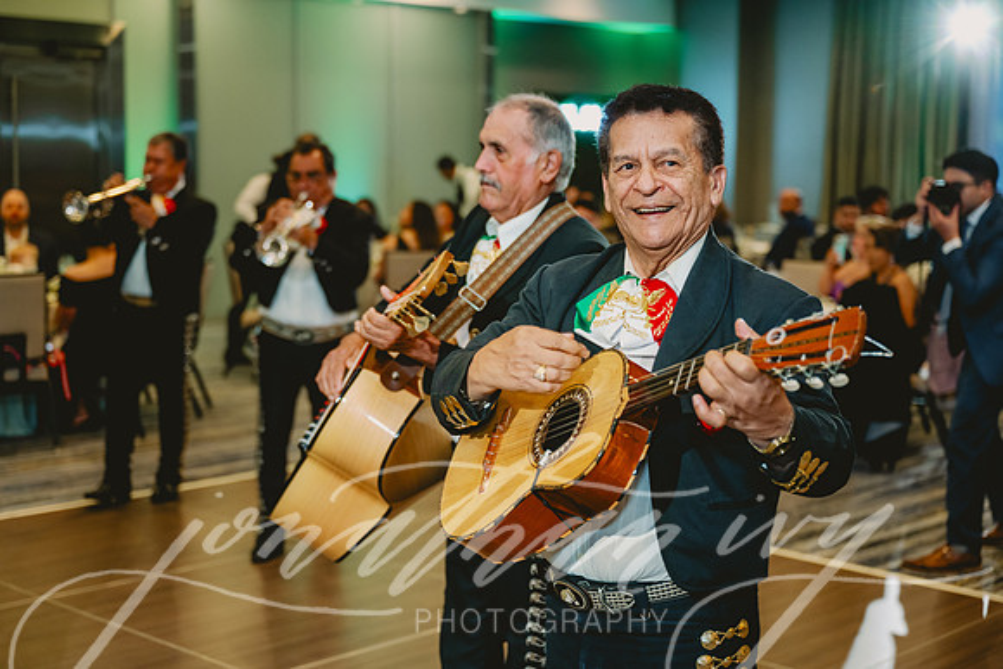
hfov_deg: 35.6
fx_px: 1561
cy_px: 334
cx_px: 502
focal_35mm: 56
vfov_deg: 24.2
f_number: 2.8
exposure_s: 1/80
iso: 1000
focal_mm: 56
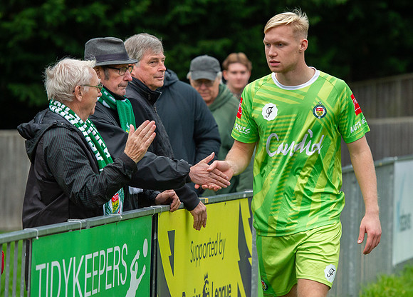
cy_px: 126
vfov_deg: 5.9
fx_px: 2860
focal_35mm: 244
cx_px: 264
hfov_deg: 8.3
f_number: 4.5
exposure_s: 1/1250
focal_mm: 170
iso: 1600
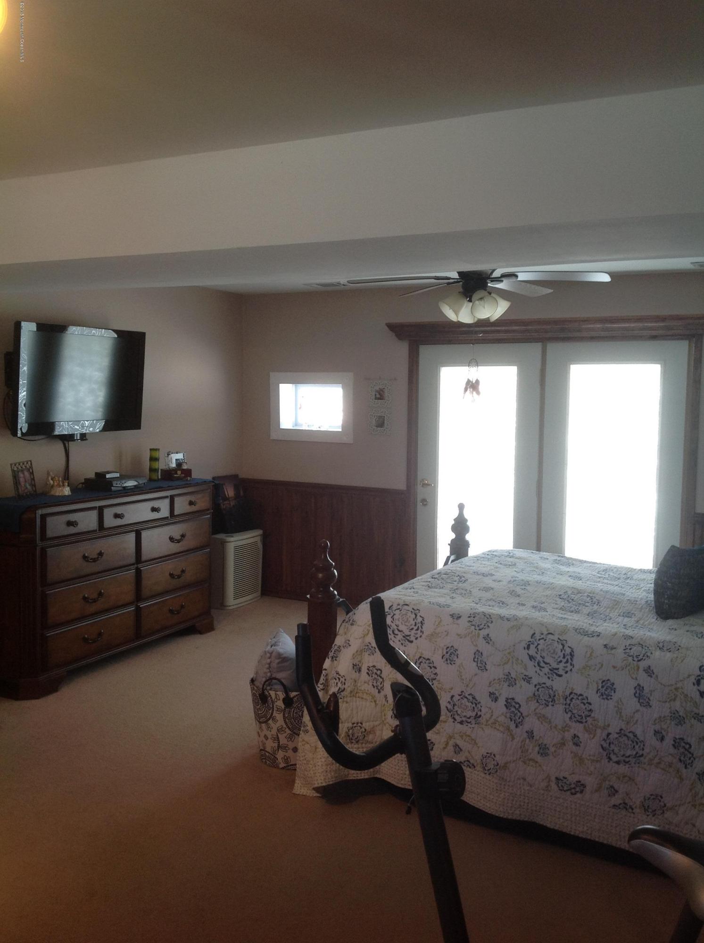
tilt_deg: -8.0
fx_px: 952
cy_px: 472
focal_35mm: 35
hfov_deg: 40.6
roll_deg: -1.3
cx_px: 352
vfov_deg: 52.7
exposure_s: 1/60
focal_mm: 4.28
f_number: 2.4
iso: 64
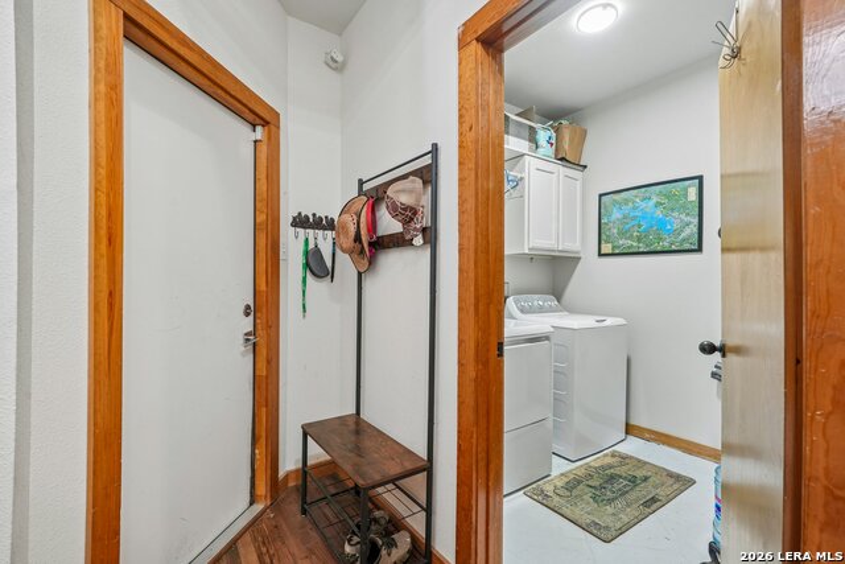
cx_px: 422
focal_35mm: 15
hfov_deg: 100.4
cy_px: 282
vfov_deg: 77.4
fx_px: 352
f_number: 8
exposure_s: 1/5
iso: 500
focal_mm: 15
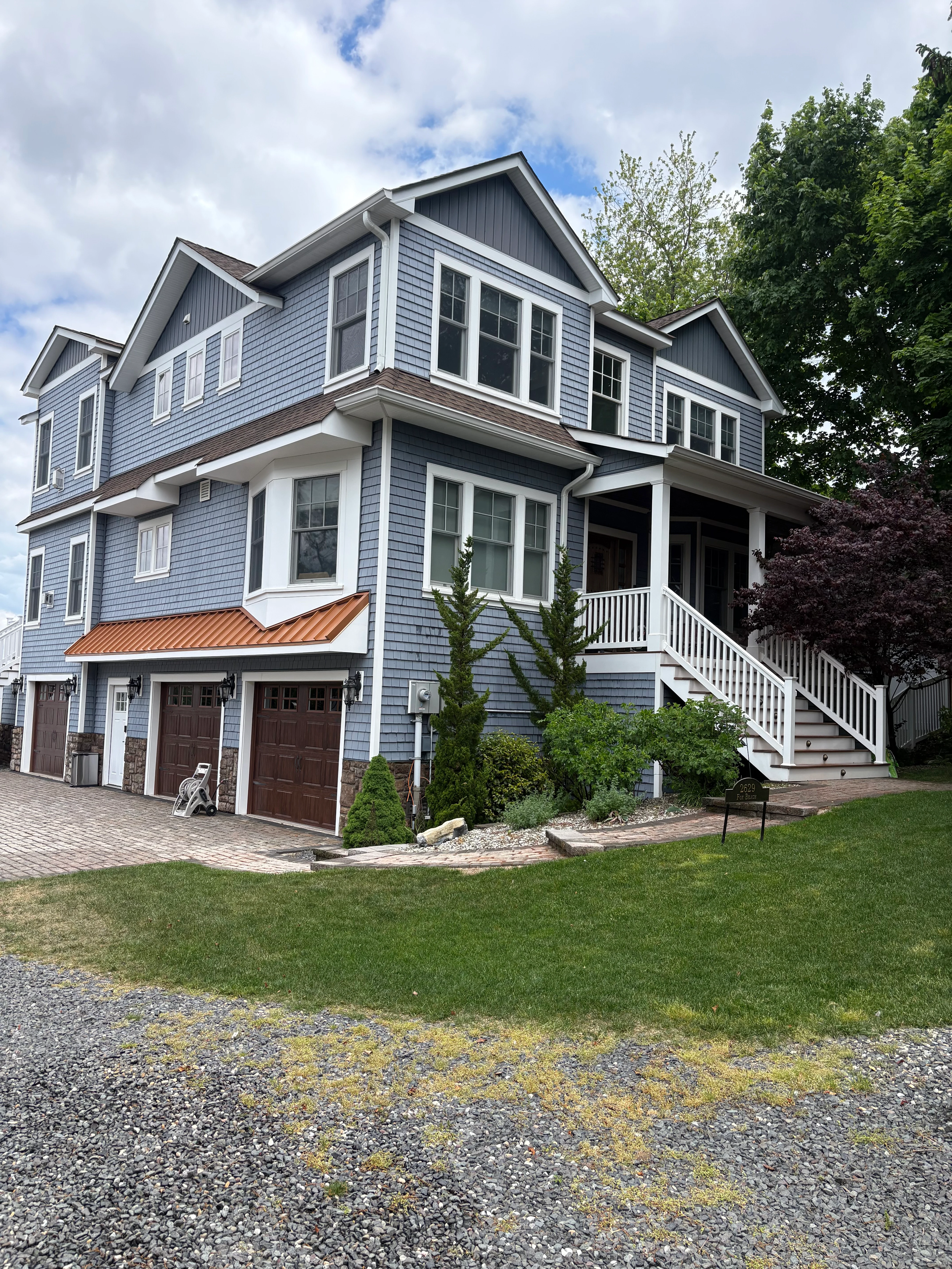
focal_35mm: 26
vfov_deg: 67.3
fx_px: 953
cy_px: 634
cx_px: 476
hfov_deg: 53.1
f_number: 1.6
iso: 64
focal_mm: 5.96
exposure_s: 1/2747
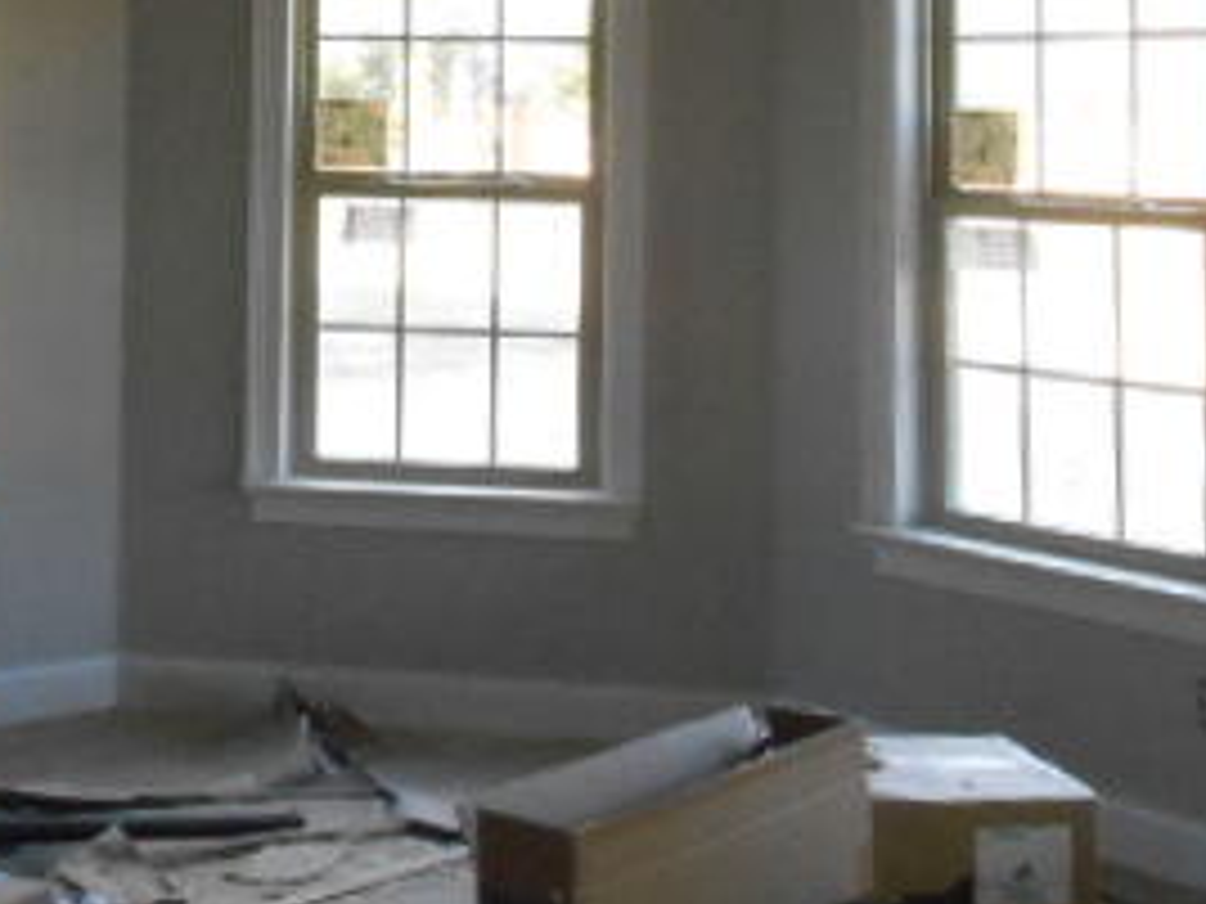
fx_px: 2160
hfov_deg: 30.7
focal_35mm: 62
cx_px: 297
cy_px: -18
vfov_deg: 22.6
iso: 800
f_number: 3.4
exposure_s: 1/160
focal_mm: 4.7
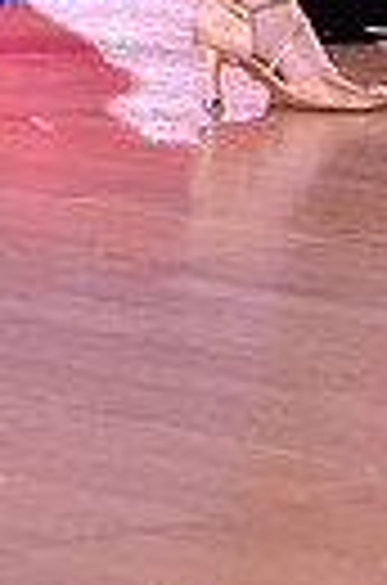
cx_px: 218
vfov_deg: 3.3
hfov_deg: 2.2
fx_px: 10164
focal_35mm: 627
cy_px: -562
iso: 2000
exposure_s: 1/250
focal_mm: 140
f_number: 5
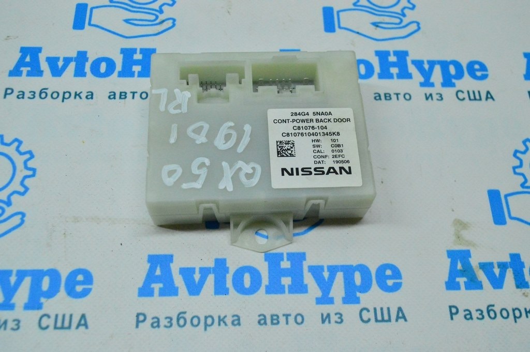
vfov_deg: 34.2
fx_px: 574
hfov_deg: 49.6
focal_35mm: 39
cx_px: 265
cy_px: 176
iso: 6400
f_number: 6.3
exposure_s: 1/800
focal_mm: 26
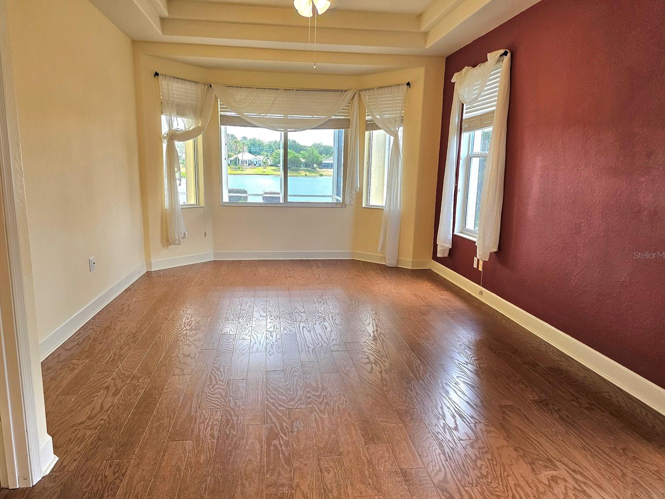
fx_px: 461
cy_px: 255
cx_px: 328
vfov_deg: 56.8
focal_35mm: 24
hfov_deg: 71.6
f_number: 1.7
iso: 160
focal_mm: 6.3
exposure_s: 1/182
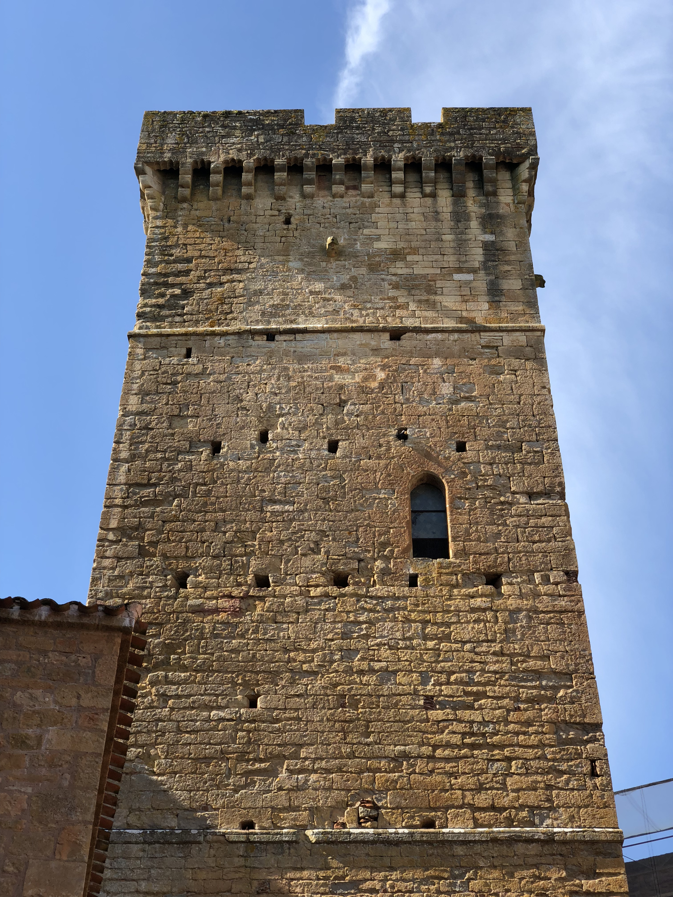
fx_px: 1348
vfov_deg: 36.8
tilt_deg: +45.3
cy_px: 448
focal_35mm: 52
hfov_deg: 28.0
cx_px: 336
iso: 16
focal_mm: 6
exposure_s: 1/384
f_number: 2.4
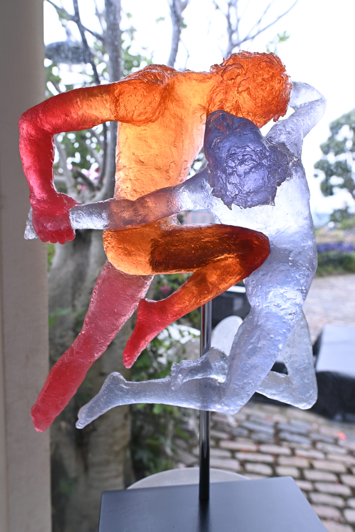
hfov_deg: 53.1
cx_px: 178
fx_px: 355
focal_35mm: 24
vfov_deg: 73.7
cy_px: 266
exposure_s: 1/80
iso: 100
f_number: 4.5
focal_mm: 24
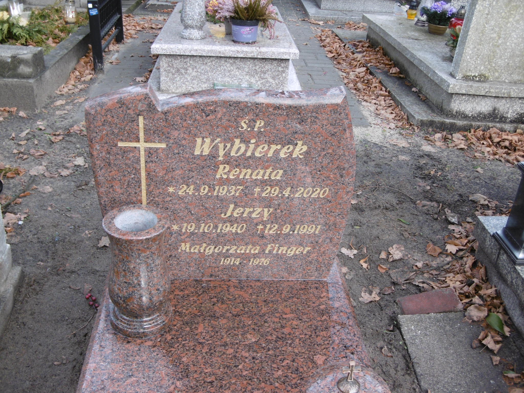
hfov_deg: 43.9
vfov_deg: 33.6
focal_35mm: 43
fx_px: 651
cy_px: 196
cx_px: 262
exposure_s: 1/80
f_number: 3.8
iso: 100
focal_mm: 7.7
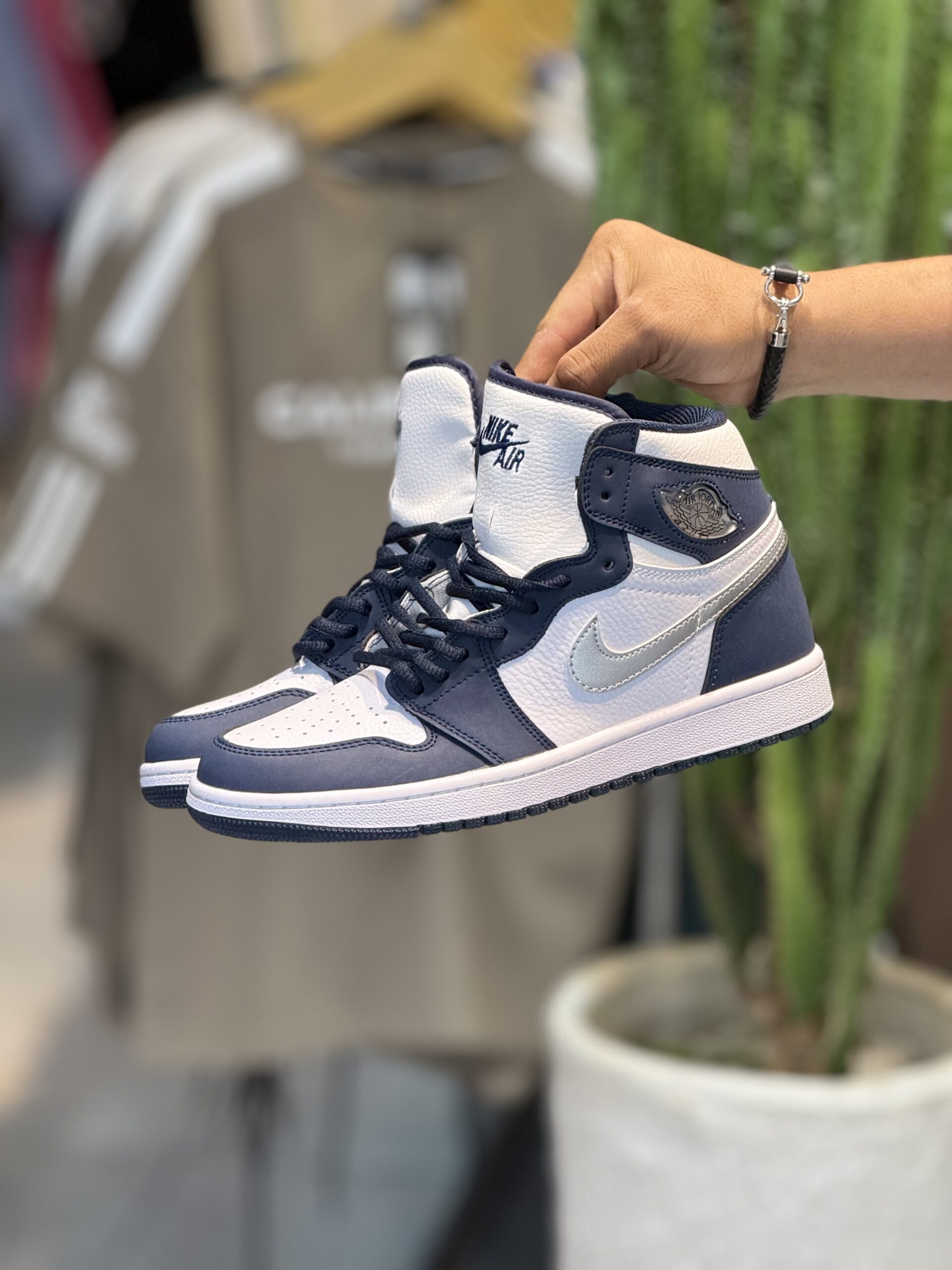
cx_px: 476
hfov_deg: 12.3
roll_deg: -1.8
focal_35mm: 120
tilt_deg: -12.3
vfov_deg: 16.4
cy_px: 635
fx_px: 4400
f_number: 2.8
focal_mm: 15.66
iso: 125
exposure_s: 1/100
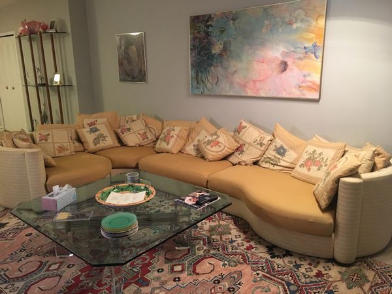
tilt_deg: -13.5
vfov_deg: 48.2
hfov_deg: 61.7
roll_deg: +1.2
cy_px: 147
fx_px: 328
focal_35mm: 29
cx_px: 196
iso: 200
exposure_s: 1/30
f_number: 2.2
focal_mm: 4.15
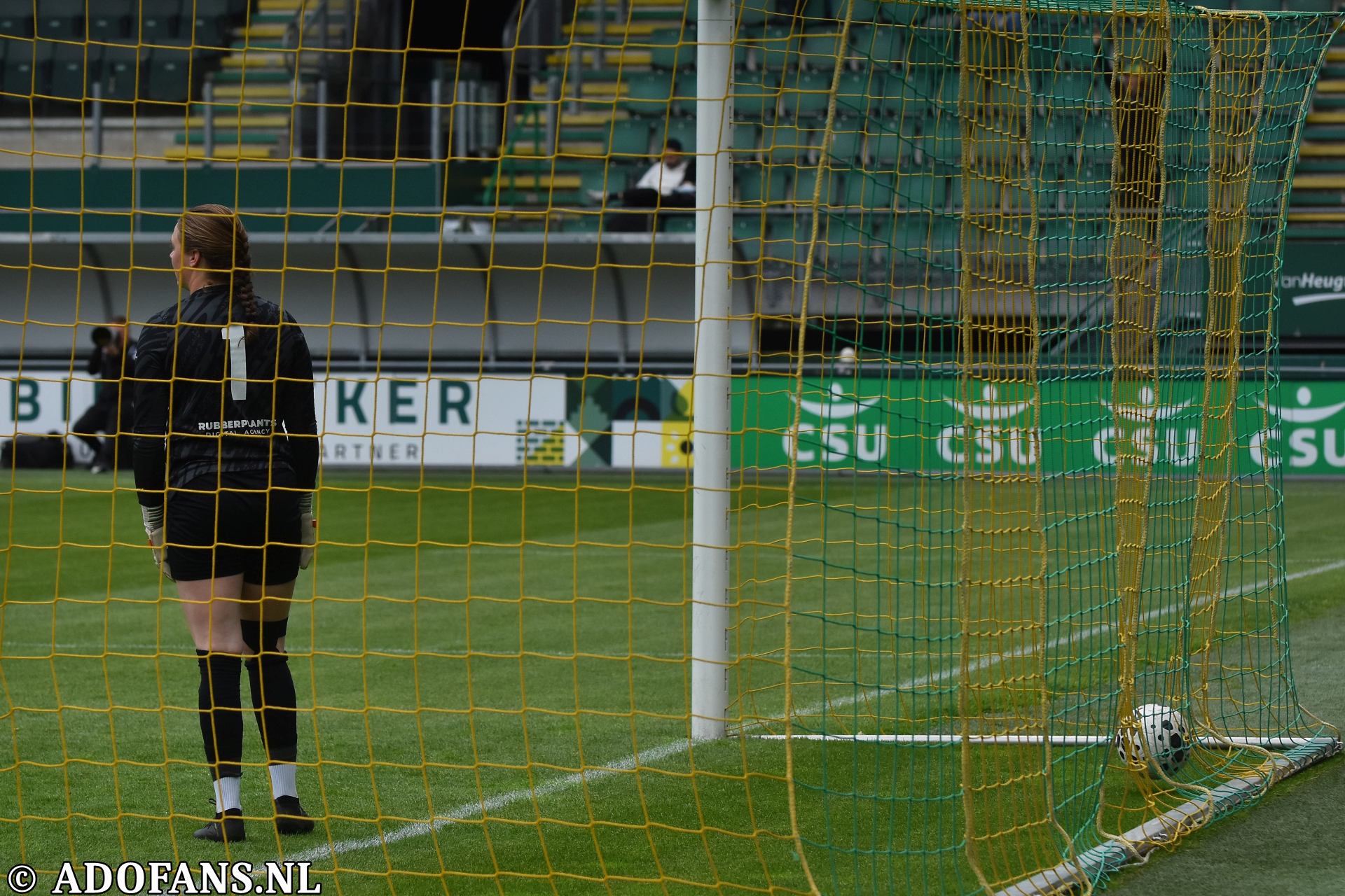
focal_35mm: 147
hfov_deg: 14.0
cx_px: 672
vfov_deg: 9.3
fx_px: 5492
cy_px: 448
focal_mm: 98
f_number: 3.5
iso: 500
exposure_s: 1/2000
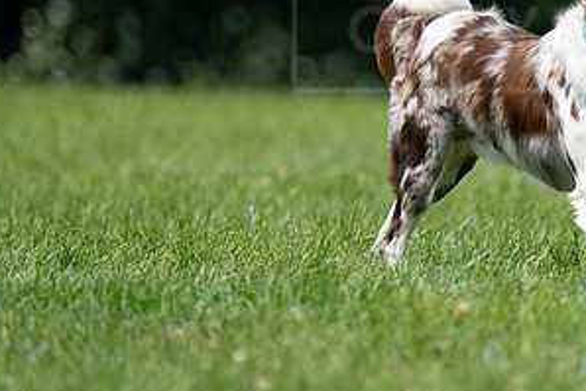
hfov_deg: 2.2
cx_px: 480
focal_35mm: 923
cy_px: 62
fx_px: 15031
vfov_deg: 1.5
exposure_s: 1/4000
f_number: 6.3
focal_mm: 474
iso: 1000
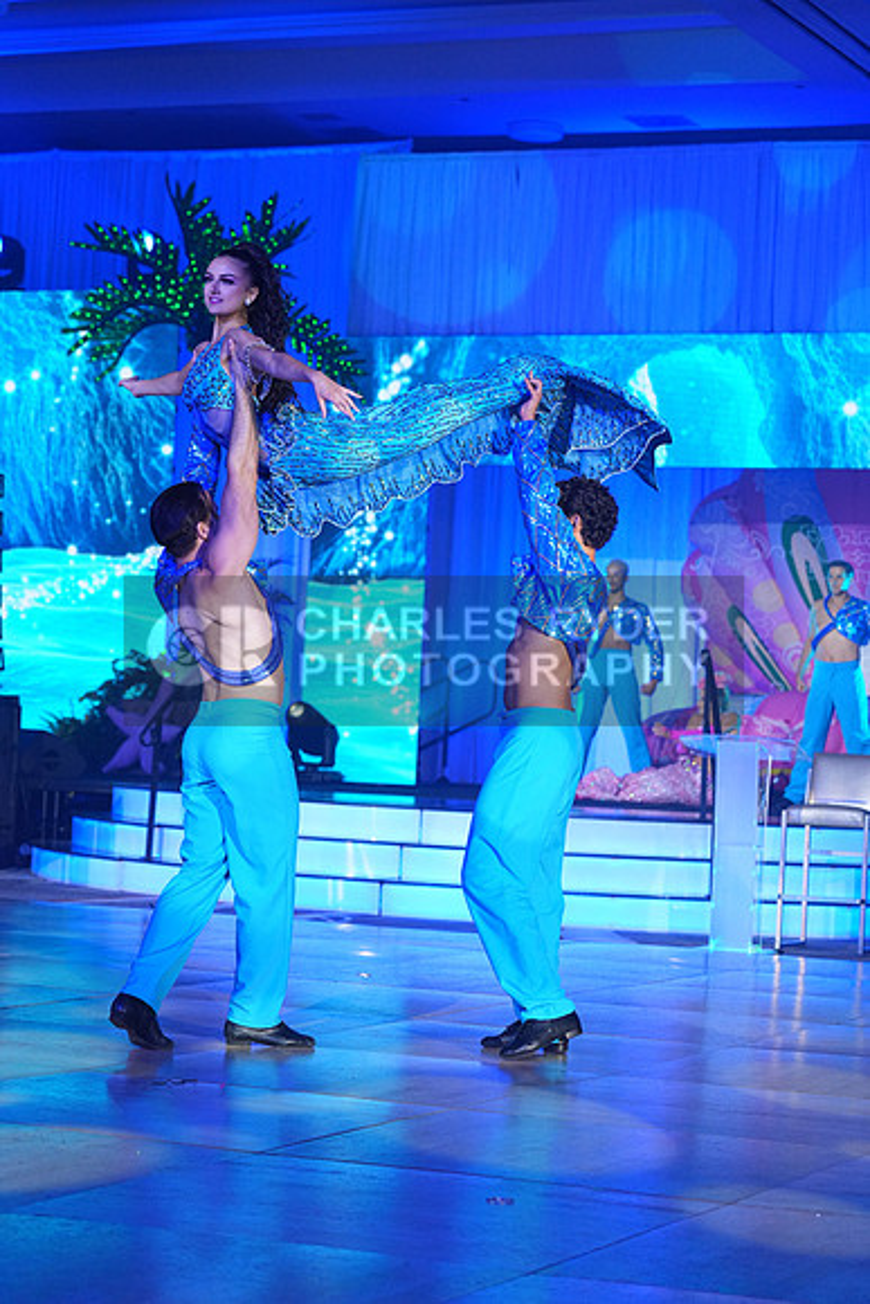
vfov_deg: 24.5
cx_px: 435
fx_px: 3007
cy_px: 652
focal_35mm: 83
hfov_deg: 16.5
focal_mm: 83
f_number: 4
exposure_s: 1/400
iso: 1250
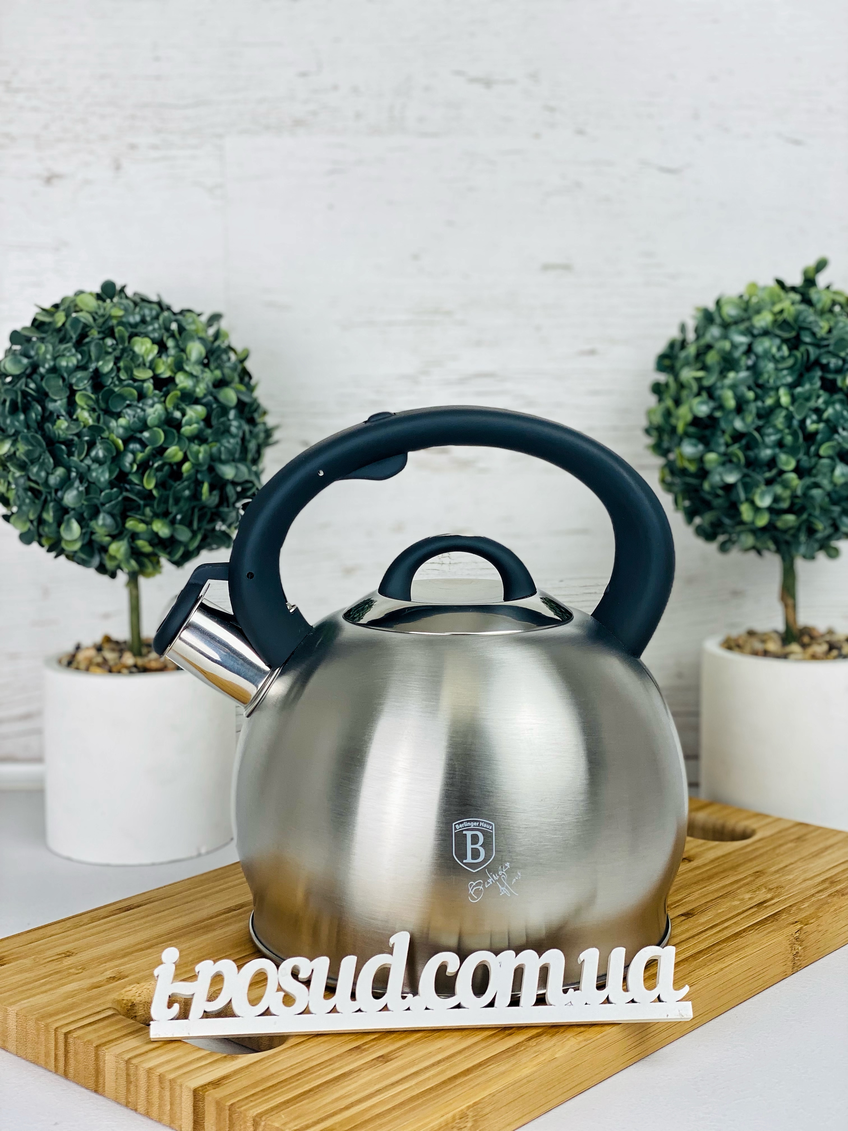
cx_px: 424
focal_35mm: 52
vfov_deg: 36.8
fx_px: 1698
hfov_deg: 28.0
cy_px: 566
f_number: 2
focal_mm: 6
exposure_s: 1/184
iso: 20
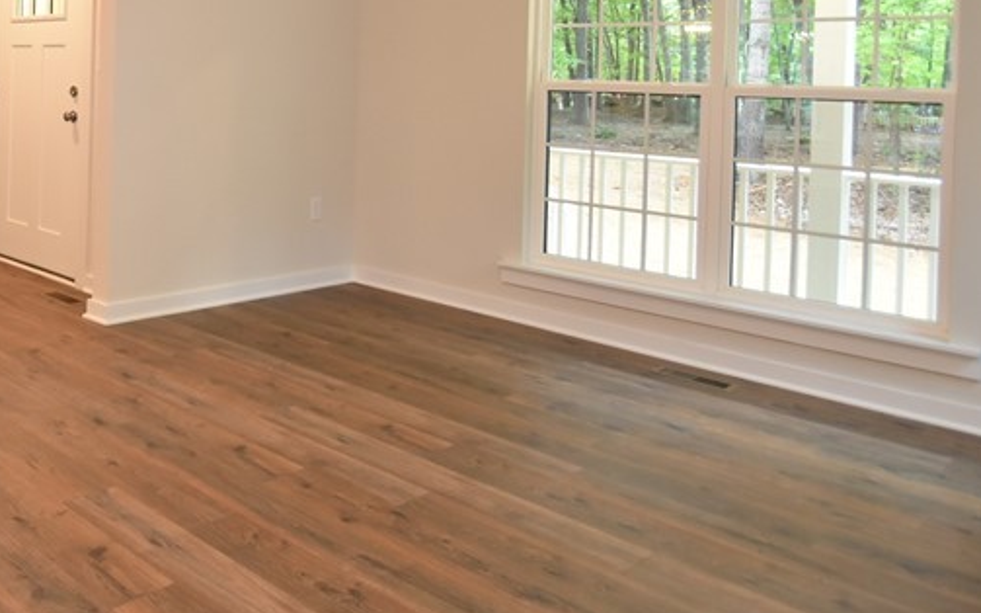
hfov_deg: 51.5
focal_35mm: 33
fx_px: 882
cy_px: 48
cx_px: 100
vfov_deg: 35.7
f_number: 4
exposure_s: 1/60
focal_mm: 10
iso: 900
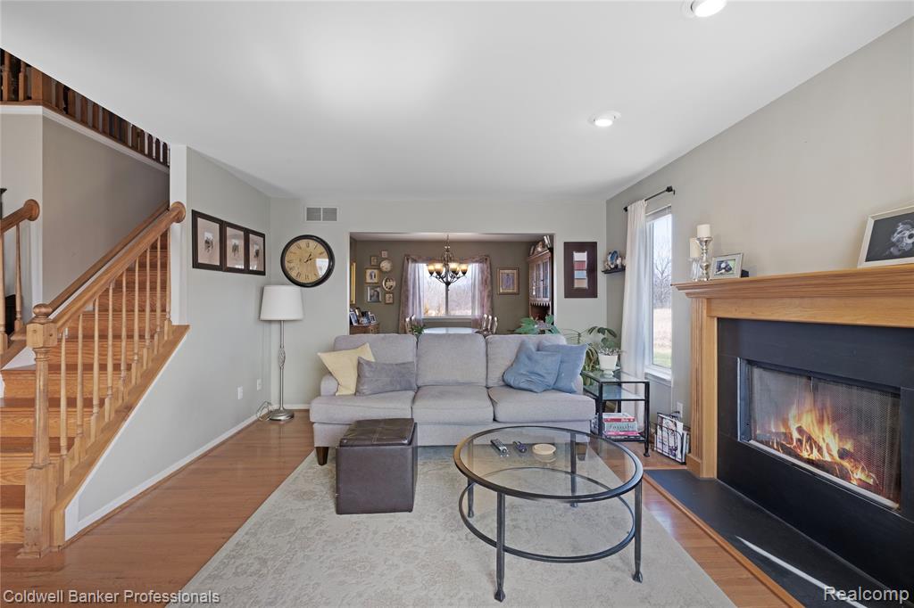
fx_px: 381
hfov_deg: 100.4
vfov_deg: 77.3
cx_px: 457
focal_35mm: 15
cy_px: 304
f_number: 7.1
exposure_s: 1/200
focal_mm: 10
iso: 400
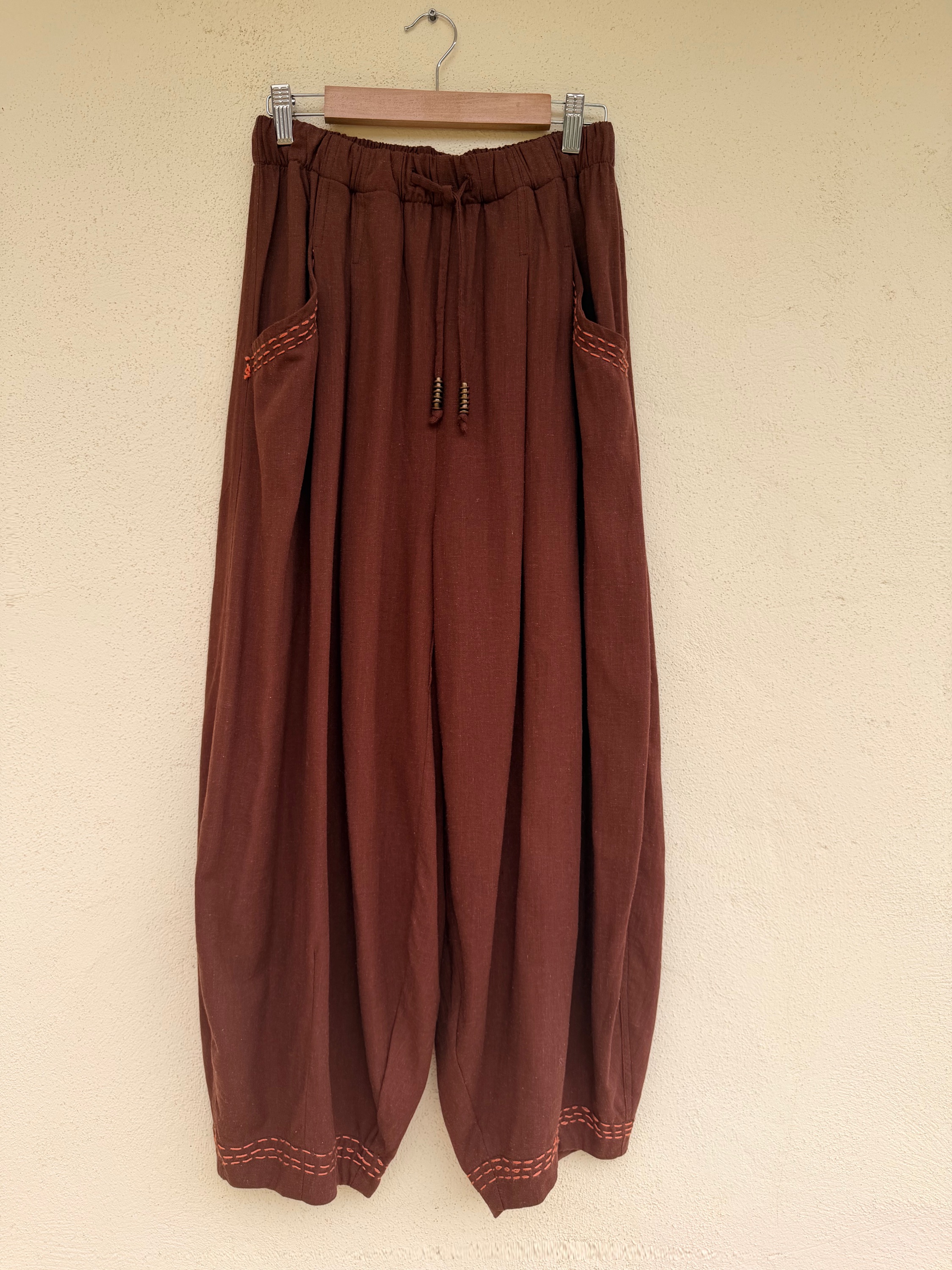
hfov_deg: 56.8
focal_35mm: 24
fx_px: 880
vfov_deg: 71.6
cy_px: 635
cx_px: 476
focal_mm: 6.76
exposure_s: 1/1522
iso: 80
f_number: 1.78
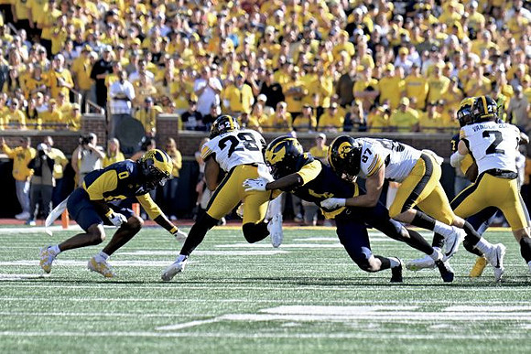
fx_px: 5532
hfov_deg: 5.5
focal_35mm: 375
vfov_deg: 3.7
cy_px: 177
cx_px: 266
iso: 640
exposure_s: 1/1250
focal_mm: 250
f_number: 5.6
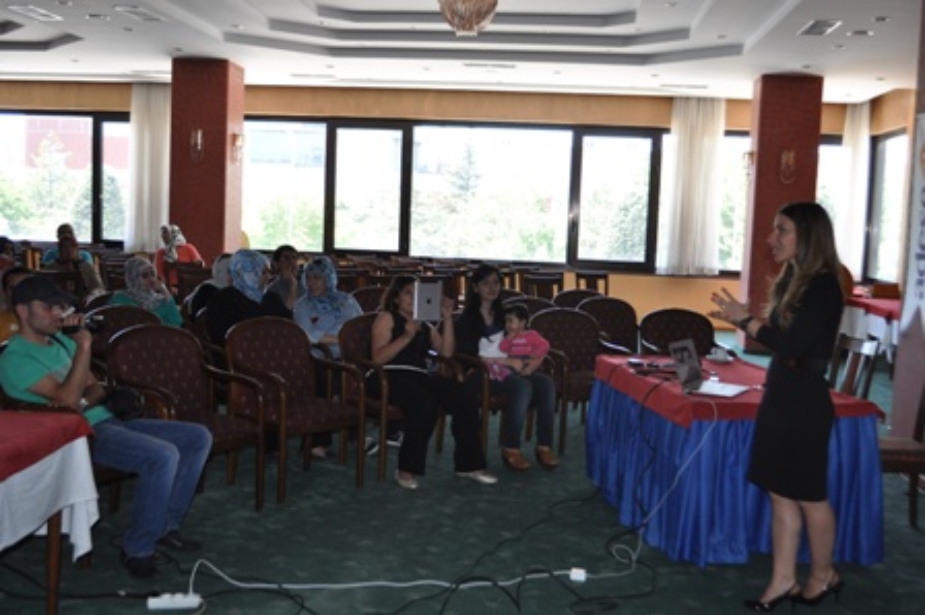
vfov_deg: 34.2
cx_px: 462
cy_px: 308
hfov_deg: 49.6
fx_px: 1001
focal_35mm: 39
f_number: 4.2
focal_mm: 26
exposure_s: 1/125
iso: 640
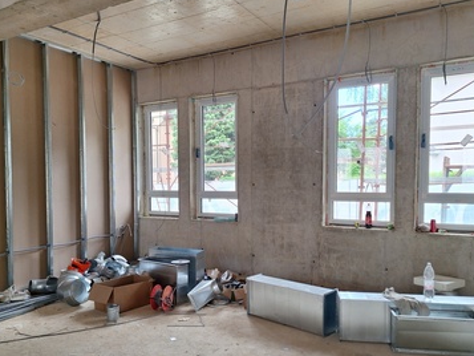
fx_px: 397
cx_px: 218
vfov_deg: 48.2
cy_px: 199
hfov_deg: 61.6
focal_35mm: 29
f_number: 1.8
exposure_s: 1/103
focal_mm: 5.54
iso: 40
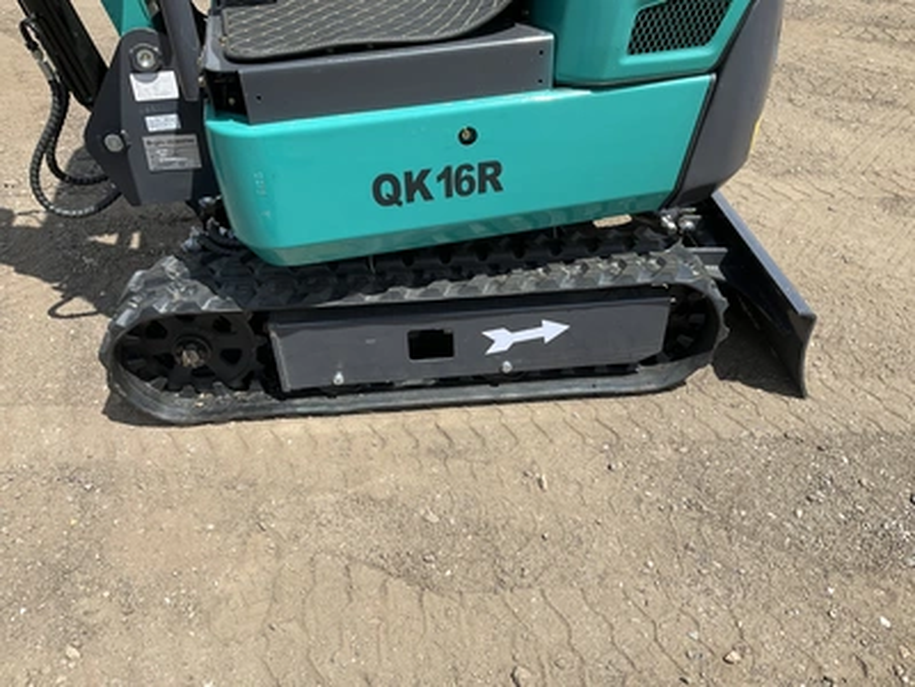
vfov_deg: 48.2
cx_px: 458
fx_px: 767
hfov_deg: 61.7
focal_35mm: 29
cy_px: 344
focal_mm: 3
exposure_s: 1/1377
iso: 25
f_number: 1.8
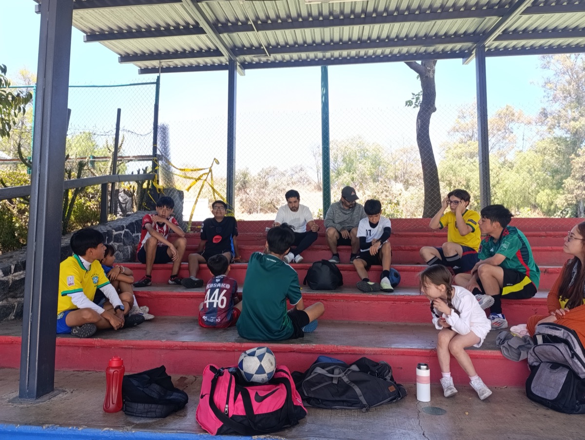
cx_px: 292
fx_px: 389
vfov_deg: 59.0
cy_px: 220
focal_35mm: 23
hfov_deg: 73.9
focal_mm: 6.14
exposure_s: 1/120
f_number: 1.6
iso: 125
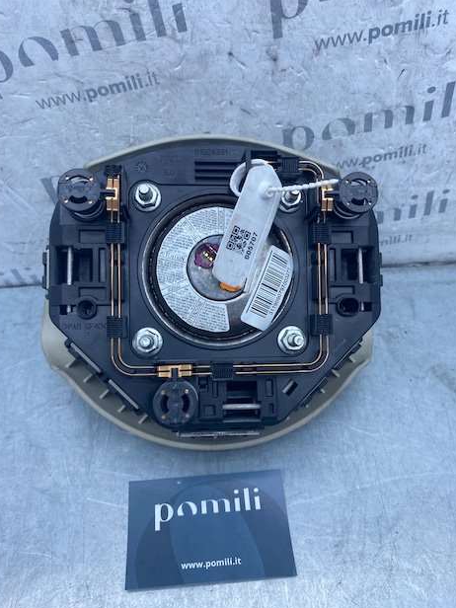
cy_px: 314
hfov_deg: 51.4
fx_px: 474
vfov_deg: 65.3
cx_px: 225
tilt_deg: -53.3
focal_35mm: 27
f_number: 1.8
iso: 32
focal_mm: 4.25
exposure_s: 1/647
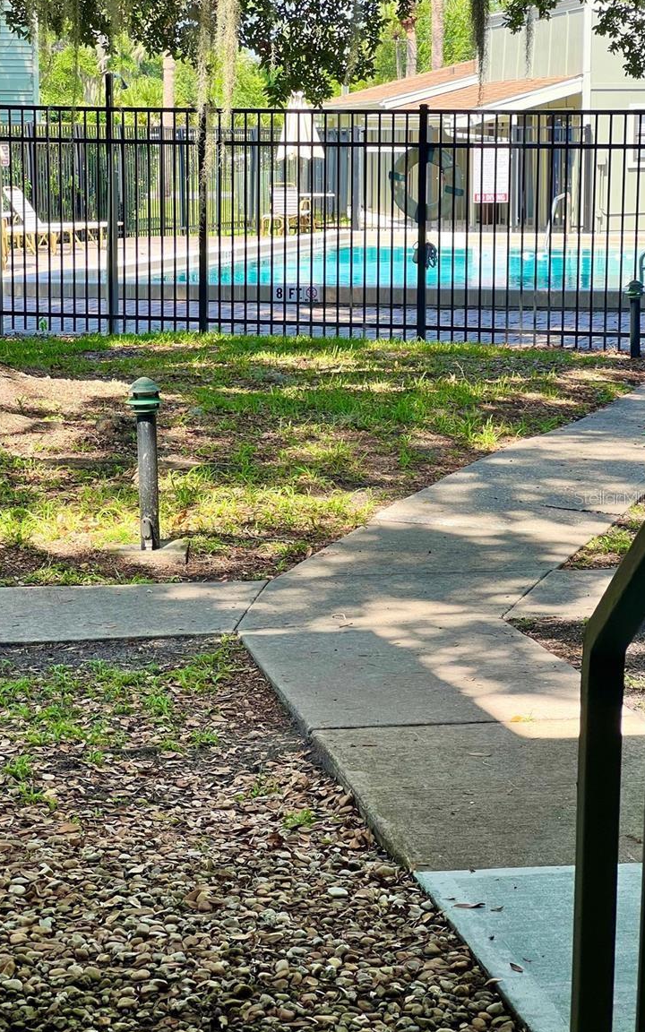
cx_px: 255
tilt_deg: -7.7
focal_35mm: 85
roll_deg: +0.6
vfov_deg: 24.4
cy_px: 497
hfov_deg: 15.4
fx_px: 2391
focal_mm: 9
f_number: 2.8
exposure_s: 1/121
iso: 32
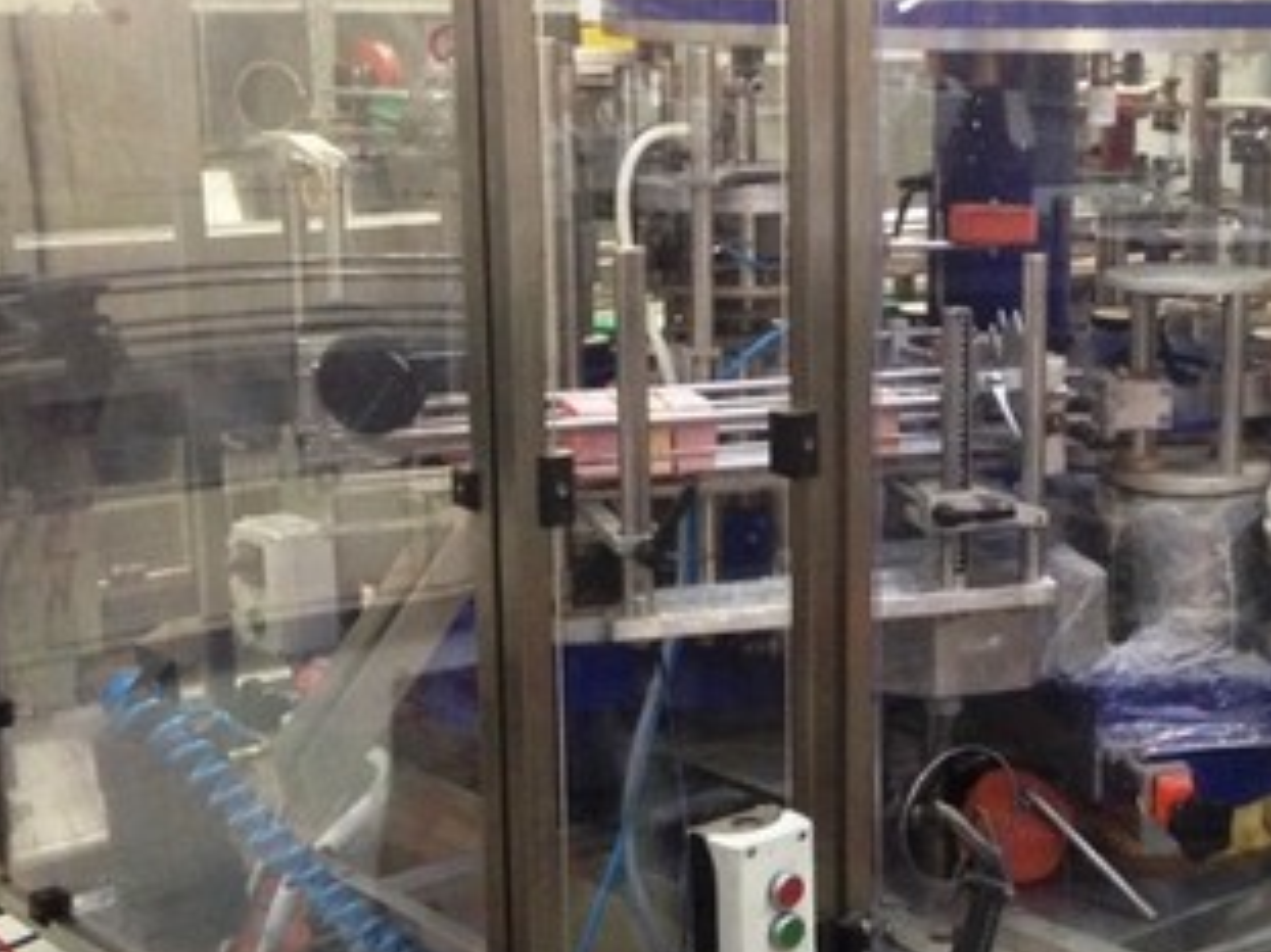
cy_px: 515
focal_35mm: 68
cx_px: 1014
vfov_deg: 21.6
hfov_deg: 28.0
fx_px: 2496
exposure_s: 1/20
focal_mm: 4.12
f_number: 2.4
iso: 200
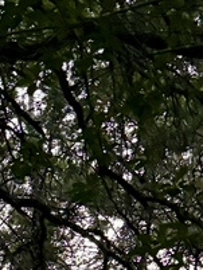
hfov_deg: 10.7
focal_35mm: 129
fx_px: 1008
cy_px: 592
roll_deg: -0.1
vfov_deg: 12.7
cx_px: -168
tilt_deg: -3.4
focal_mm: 6.76
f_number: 1.78
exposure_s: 1/30
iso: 1000
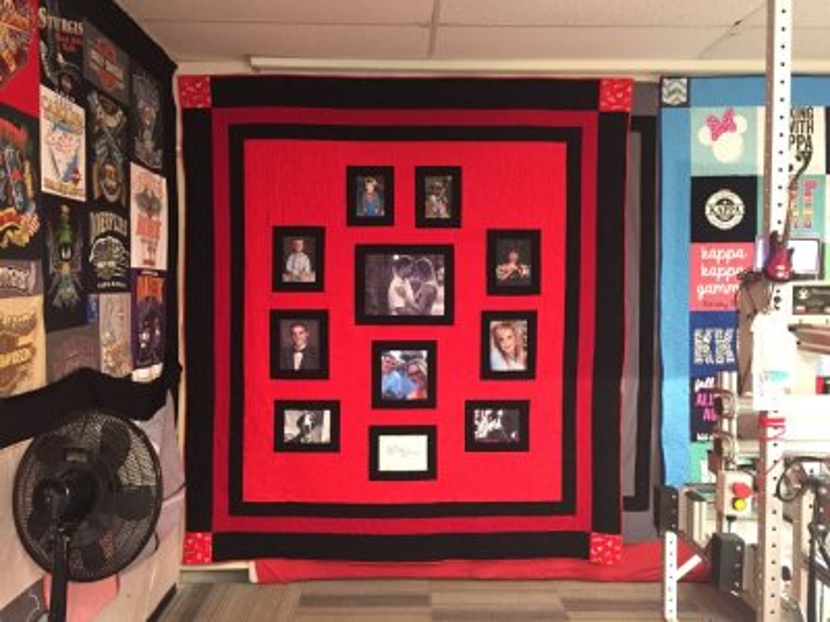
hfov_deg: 61.7
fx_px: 695
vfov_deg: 48.2
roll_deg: +0.7
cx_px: 415
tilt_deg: -3.4
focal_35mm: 29
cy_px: 311
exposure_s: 1/15
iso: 250
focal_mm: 4.15
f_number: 2.2
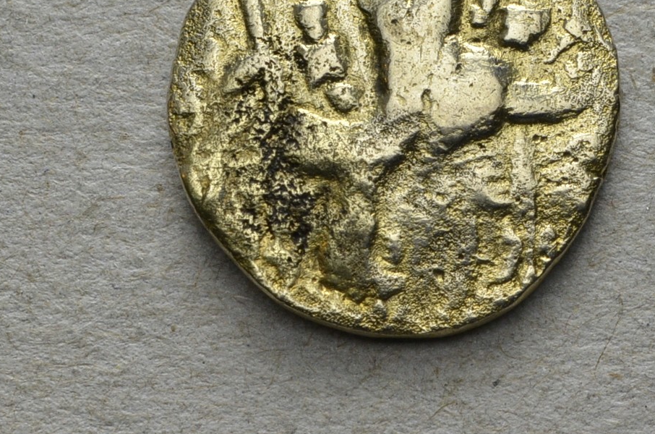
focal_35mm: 224
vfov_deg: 6.1
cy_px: 201
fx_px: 4073
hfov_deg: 9.1
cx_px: 641
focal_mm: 55
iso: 400
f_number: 14
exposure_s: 1/250
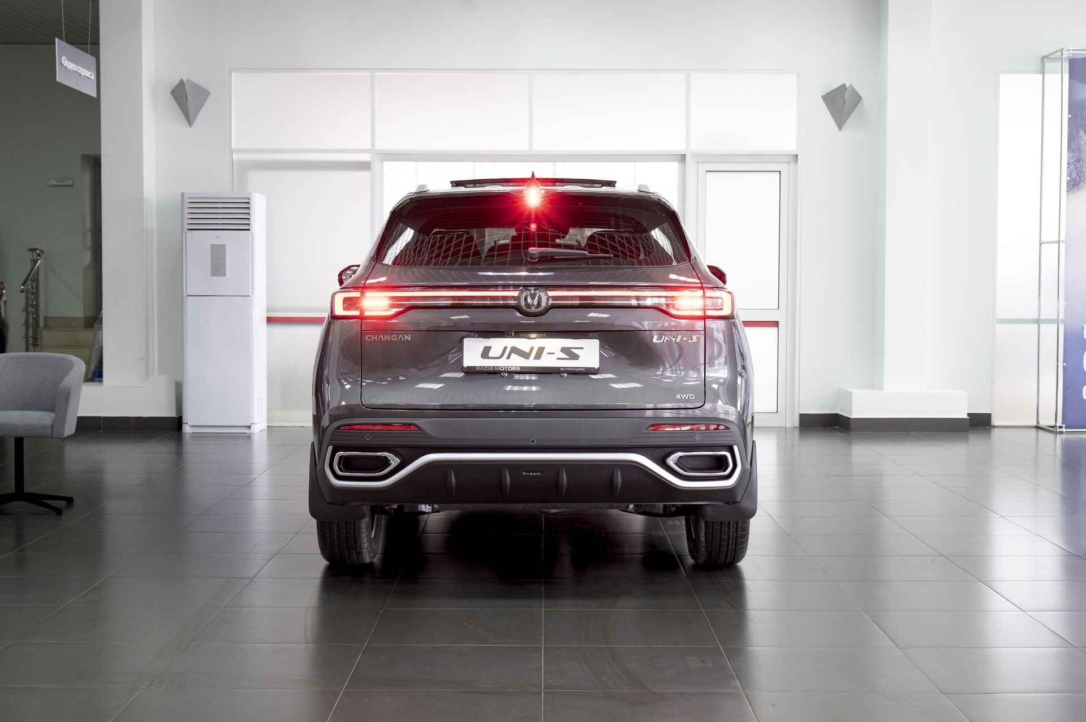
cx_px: 543
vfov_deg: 27.0
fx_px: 1507
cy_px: 361
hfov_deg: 39.6
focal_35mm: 50
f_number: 5.6
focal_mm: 50
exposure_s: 1/30
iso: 800
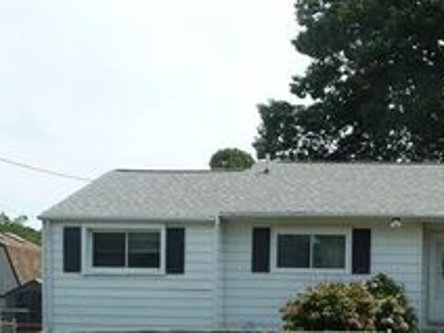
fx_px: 847
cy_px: 324
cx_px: 408
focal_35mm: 66
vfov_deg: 21.6
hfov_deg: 28.2
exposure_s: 1/800
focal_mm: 4.7
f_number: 3.3
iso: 100
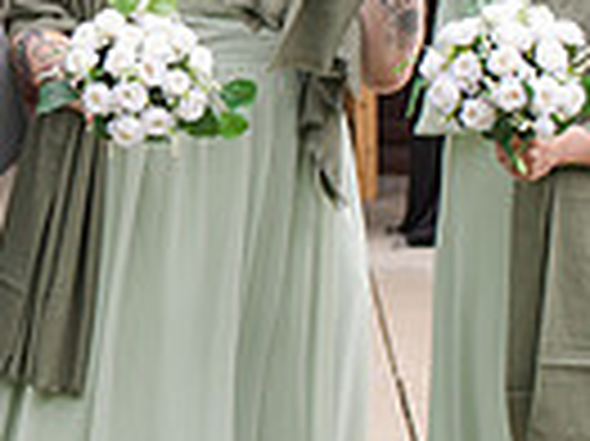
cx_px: -179
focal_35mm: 172
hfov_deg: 11.2
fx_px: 2929
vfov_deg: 8.6
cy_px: 73
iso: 400
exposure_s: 1/640
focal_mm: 35
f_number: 3.5
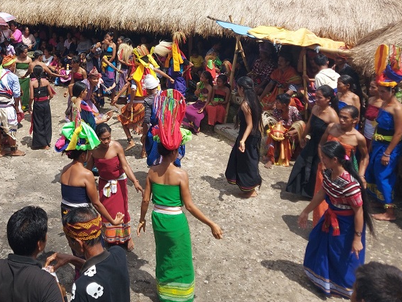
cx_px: 106
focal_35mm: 42
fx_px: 488
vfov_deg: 33.1
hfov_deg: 43.5
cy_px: 48
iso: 32
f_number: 1.8
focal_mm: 5.23
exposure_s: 1/1104
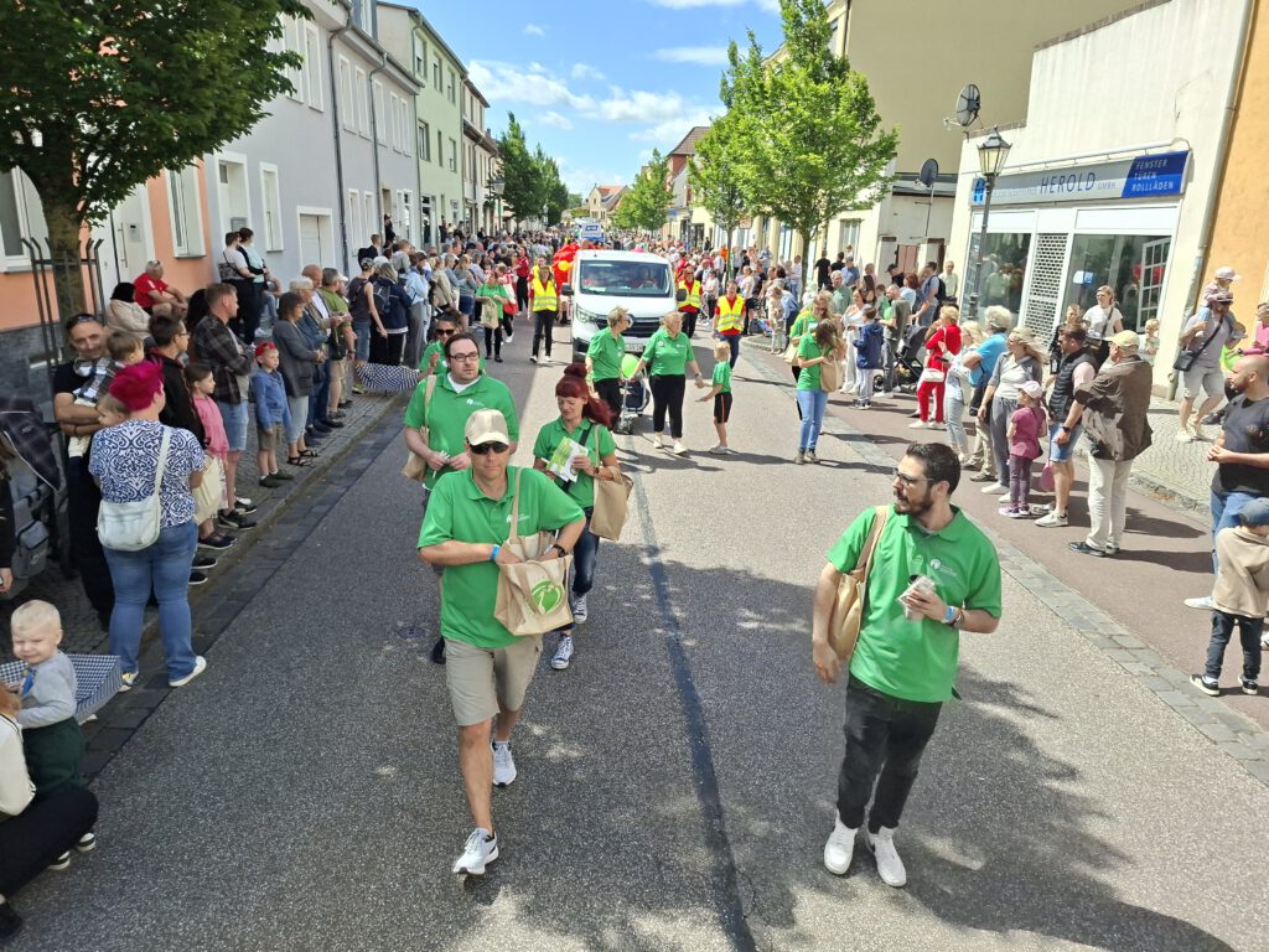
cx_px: 634
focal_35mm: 23
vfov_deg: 58.9
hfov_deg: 73.9
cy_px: 476
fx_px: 843
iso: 50
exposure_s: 1/1567
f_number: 1.8
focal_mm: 5.54
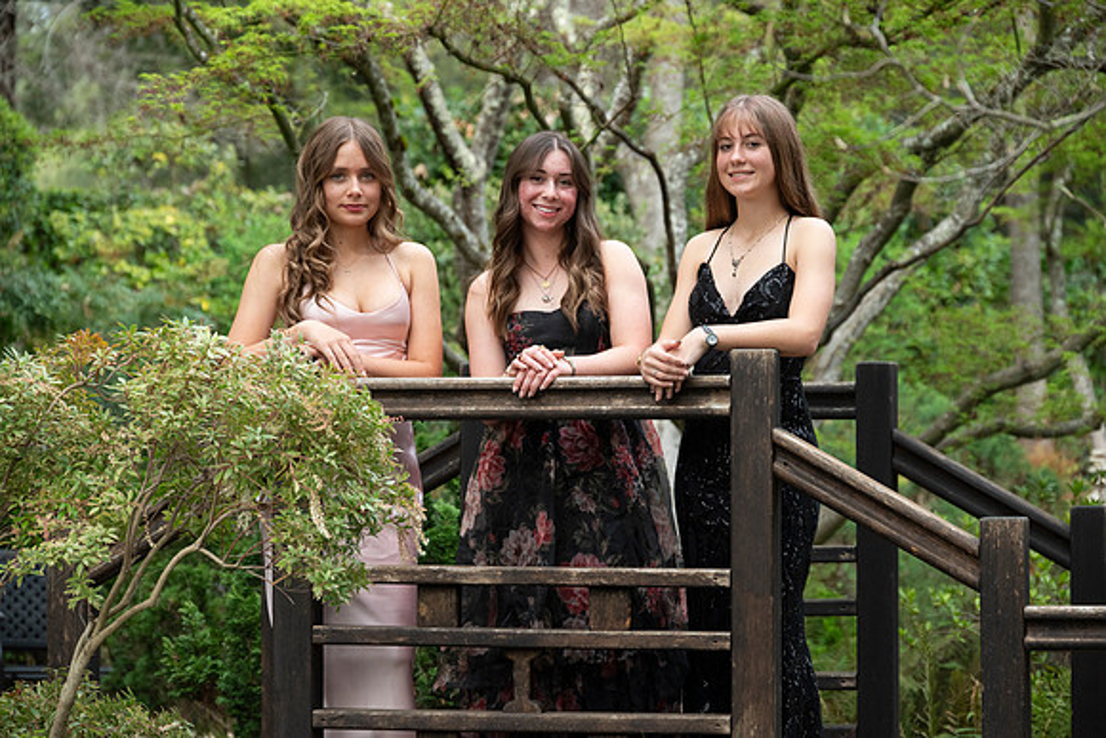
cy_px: 369
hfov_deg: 16.4
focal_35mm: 125
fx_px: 3841
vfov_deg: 11.0
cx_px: 553
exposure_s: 1/640
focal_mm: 125
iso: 1250
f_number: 6.3
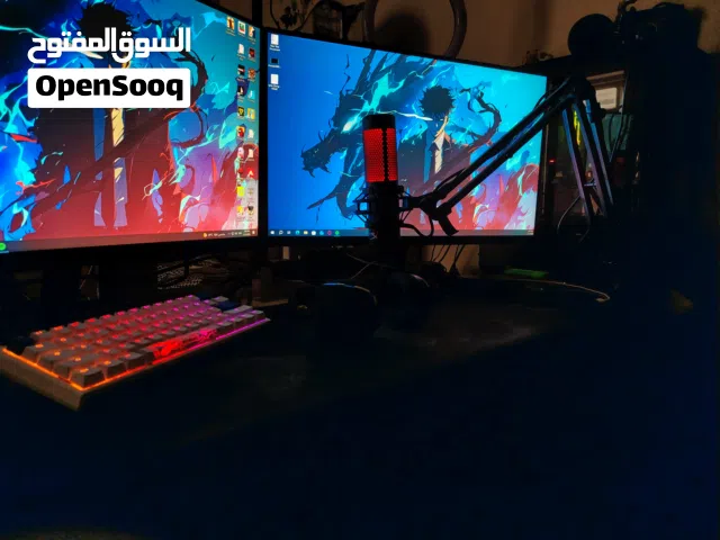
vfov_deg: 56.8
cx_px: 360
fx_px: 499
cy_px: 270
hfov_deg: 71.6
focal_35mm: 24
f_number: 1.75
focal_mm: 5.25
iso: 491
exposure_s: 1/25
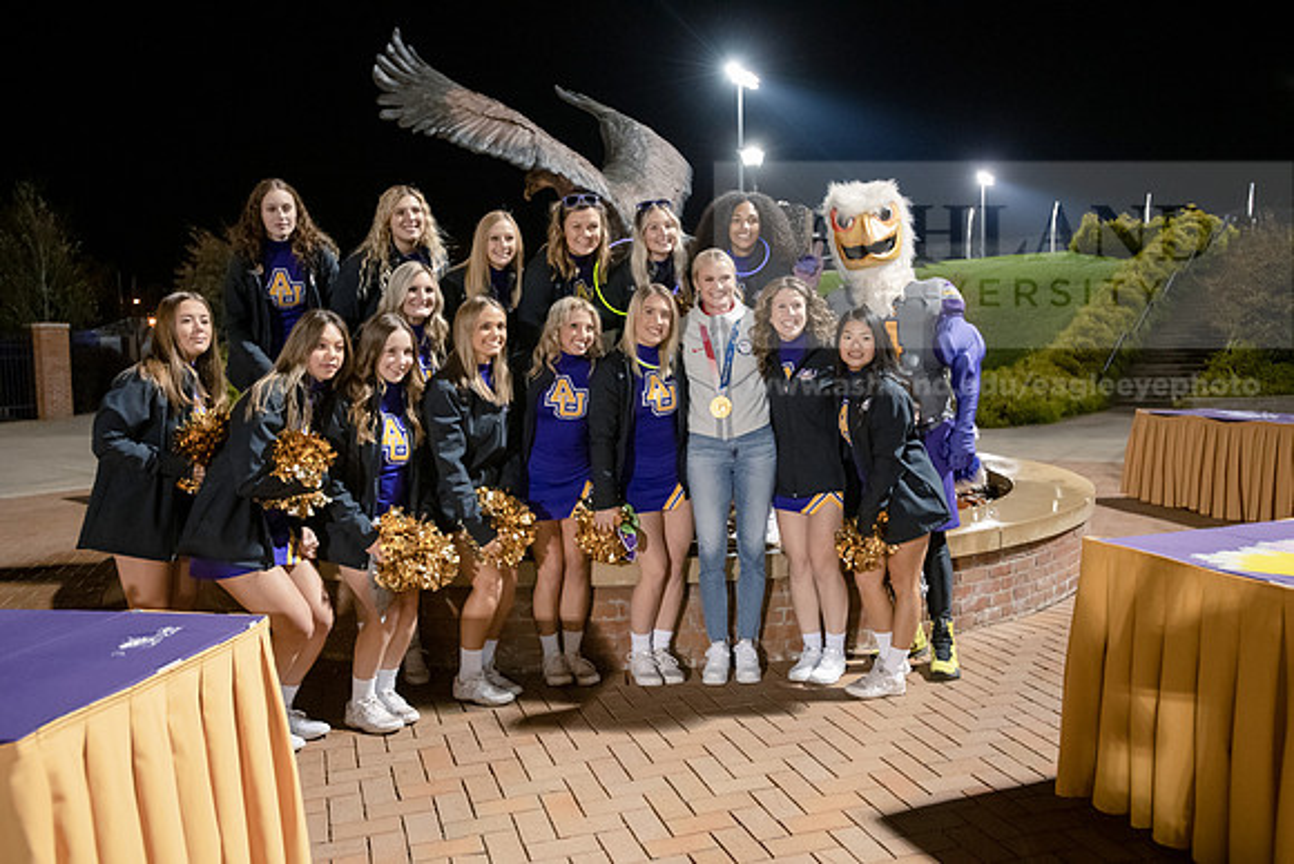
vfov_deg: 43.6
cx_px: 647
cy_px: 432
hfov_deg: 61.9
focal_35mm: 30
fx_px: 1079
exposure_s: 1/80
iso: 4000
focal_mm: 30
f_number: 3.5
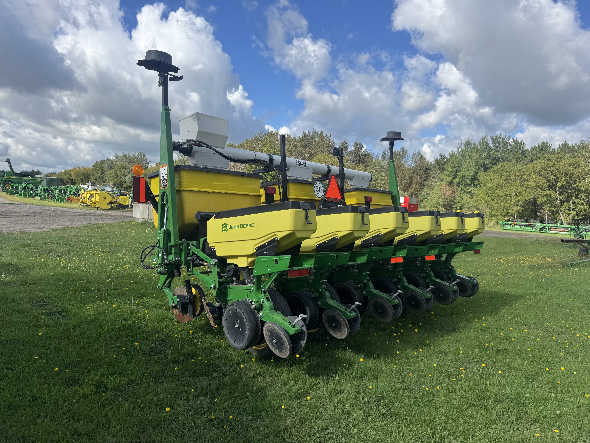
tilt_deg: -3.9
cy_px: 222
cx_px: 295
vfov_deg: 56.8
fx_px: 409
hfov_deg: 71.6
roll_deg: -2.3
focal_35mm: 24
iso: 80
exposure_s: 1/3597
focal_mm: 6.76
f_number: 1.78
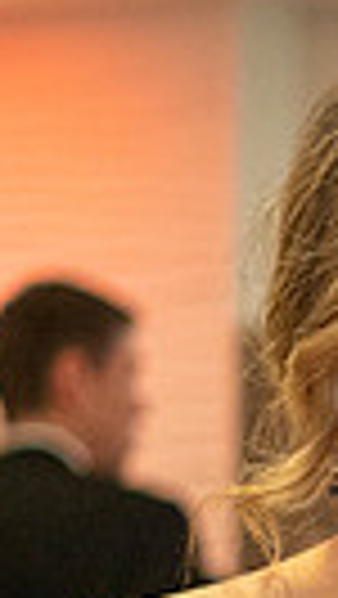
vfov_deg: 9.0
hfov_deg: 5.0
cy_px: 740
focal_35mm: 237
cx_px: 721
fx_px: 3769
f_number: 2
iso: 1250
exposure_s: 1/80
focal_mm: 35
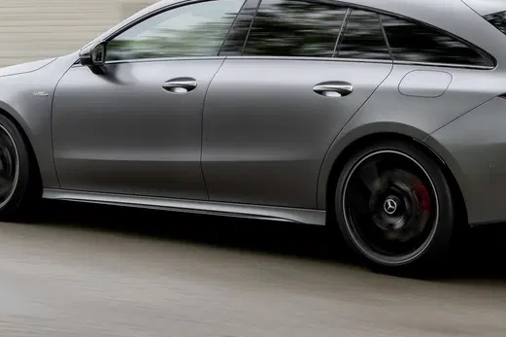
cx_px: 273
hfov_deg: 20.6
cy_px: -33
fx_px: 1391
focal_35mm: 99
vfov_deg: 13.5
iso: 100
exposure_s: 1/6
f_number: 11
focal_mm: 36
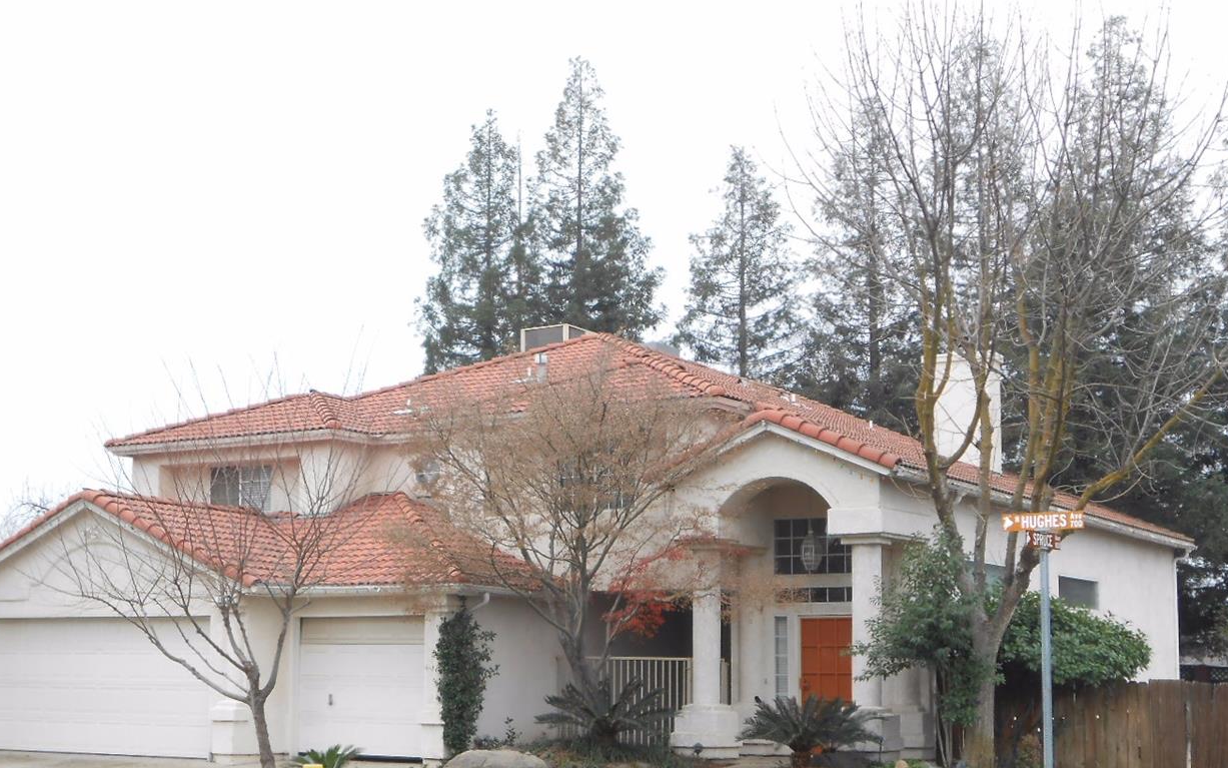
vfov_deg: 22.7
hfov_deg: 35.6
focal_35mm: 57
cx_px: 499
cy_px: 482
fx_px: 1908
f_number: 4.5
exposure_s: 1/125
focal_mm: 7.8
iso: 80
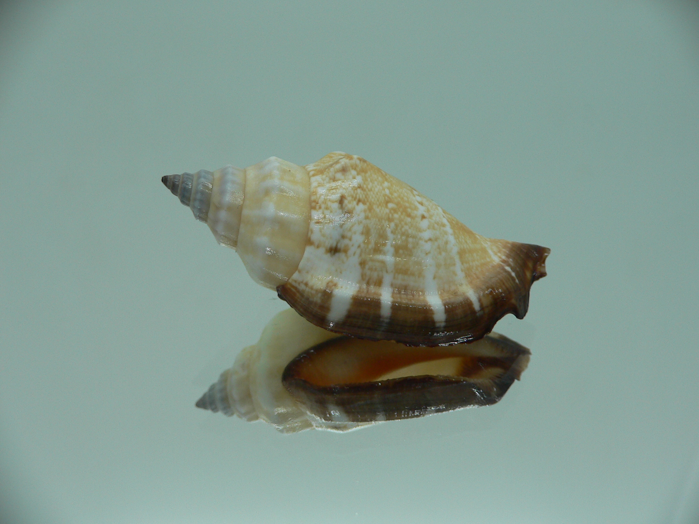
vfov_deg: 40.7
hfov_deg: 52.6
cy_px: 262
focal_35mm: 35
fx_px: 707
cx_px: 350
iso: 80
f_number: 2.8
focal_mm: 4.6
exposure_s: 1/60
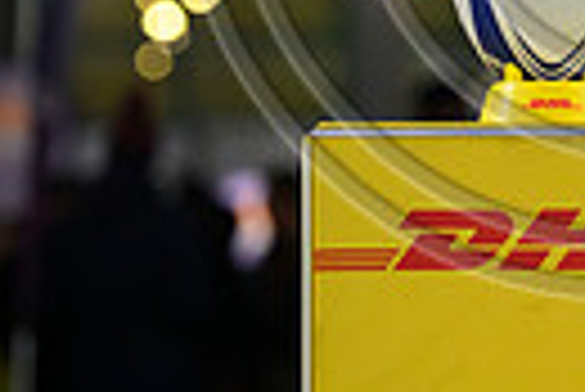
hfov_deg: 4.3
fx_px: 7760
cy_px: -164
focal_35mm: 477
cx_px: 639
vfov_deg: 2.9
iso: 2500
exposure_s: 1/500
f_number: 3.2
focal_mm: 105
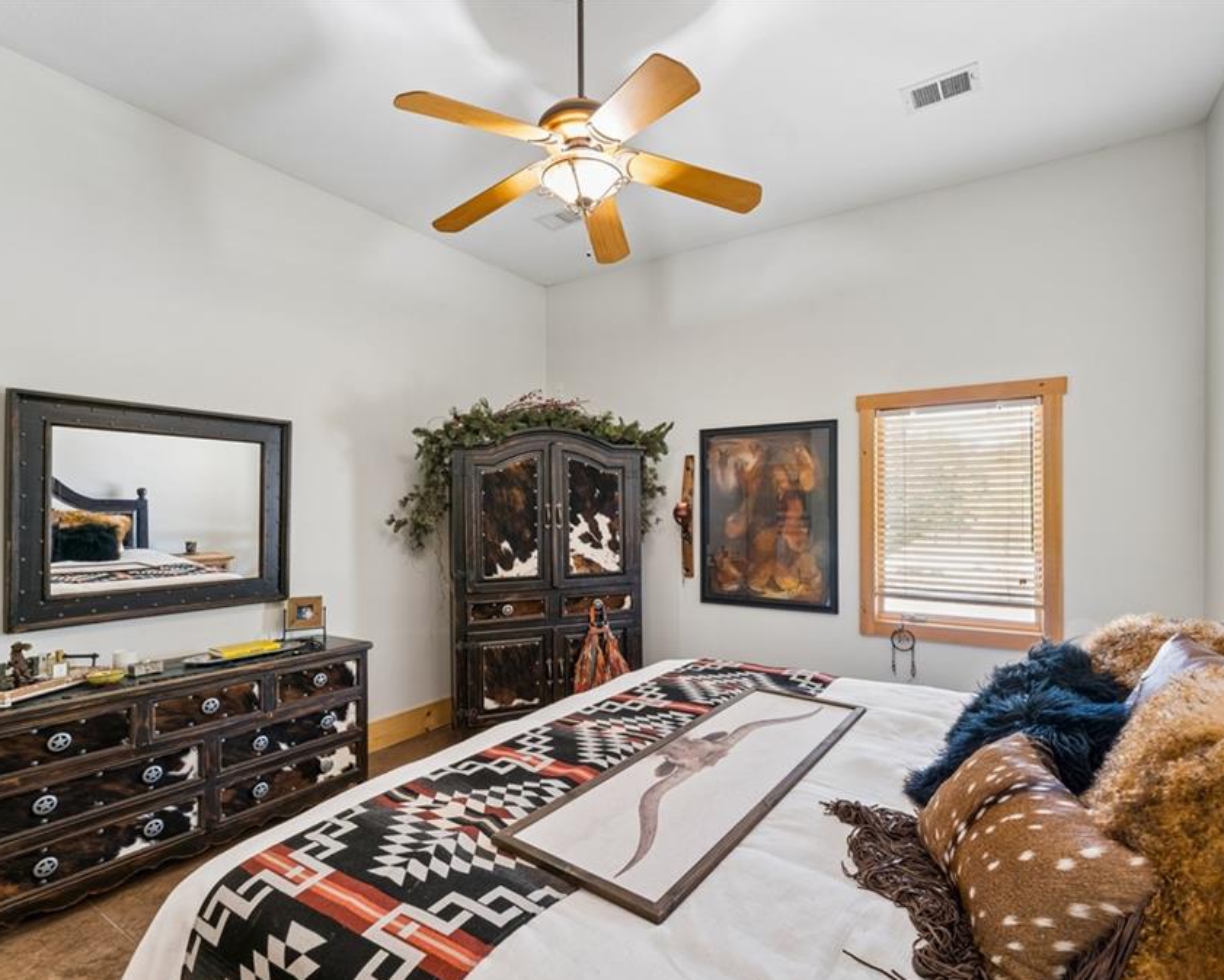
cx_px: 646
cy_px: 494
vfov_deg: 80.4
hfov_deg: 93.0
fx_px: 580
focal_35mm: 16
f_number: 13
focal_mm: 14
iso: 400
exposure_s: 1
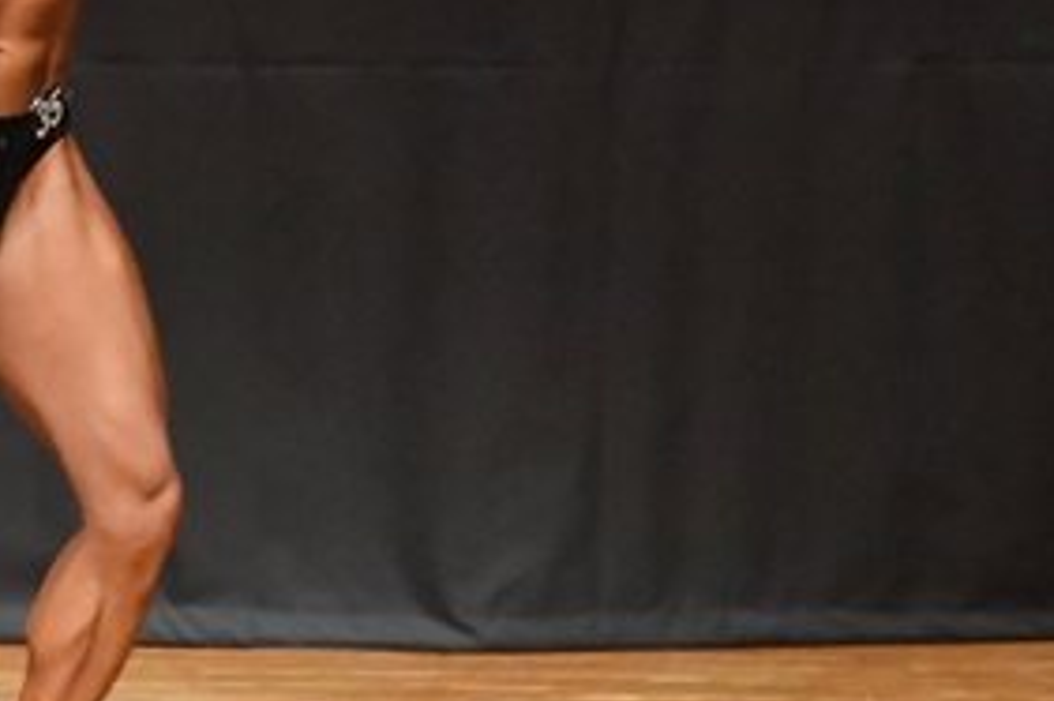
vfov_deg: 2.1
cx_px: -171
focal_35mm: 661
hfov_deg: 3.1
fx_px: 19341
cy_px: 240
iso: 12800
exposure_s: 1/400
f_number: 5.6
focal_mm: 160
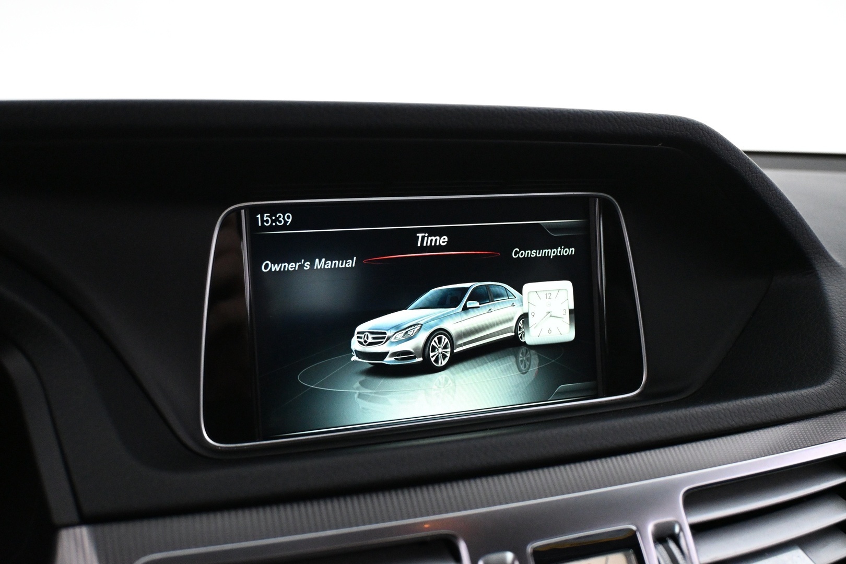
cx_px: 423
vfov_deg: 39.1
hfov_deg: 56.1
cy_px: 282
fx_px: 793
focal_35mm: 34
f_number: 4
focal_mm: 22.5
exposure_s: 1/80
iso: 4000
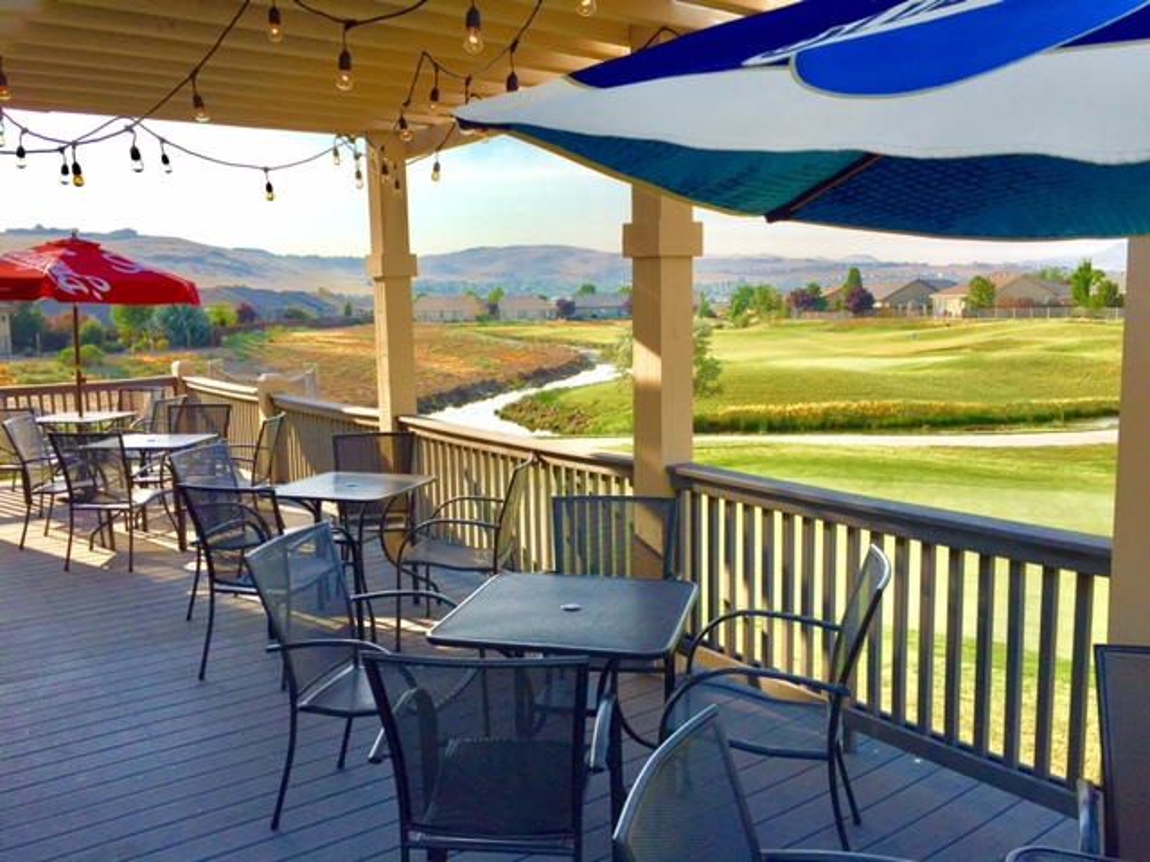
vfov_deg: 48.2
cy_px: 431
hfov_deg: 61.7
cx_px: 575
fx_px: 963
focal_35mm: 29
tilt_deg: -6.4
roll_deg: +0.2
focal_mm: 4.15
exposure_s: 1/1582
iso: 32
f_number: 2.2
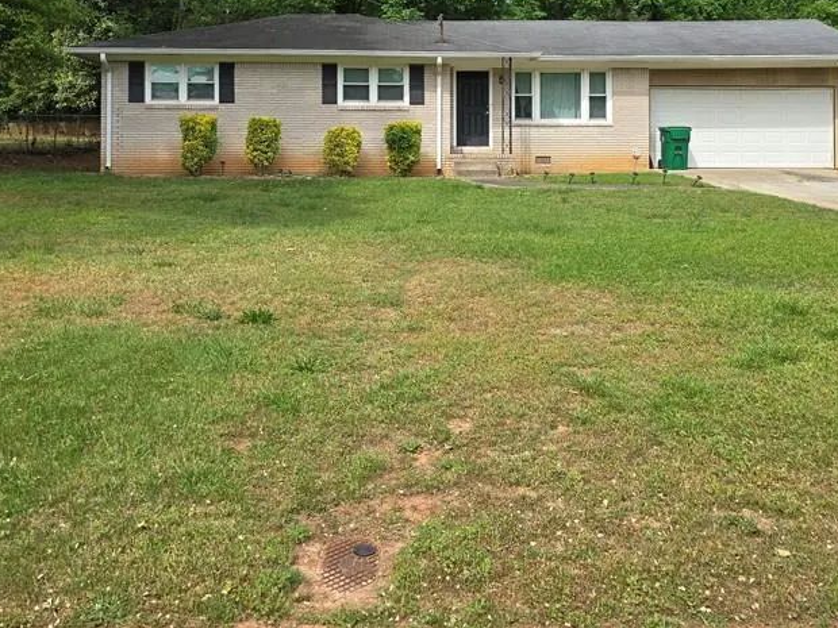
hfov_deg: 49.0
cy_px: 154
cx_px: 433
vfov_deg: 36.8
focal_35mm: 38
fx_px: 920
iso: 12
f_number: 1.7
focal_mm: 6.3
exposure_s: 1/320
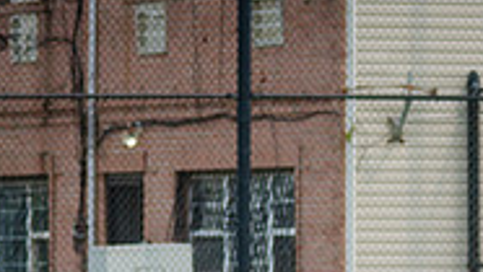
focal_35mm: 613
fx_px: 7858
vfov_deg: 2.0
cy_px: 554
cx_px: 478
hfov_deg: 3.5
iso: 250
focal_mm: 120
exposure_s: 1/1600
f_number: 4
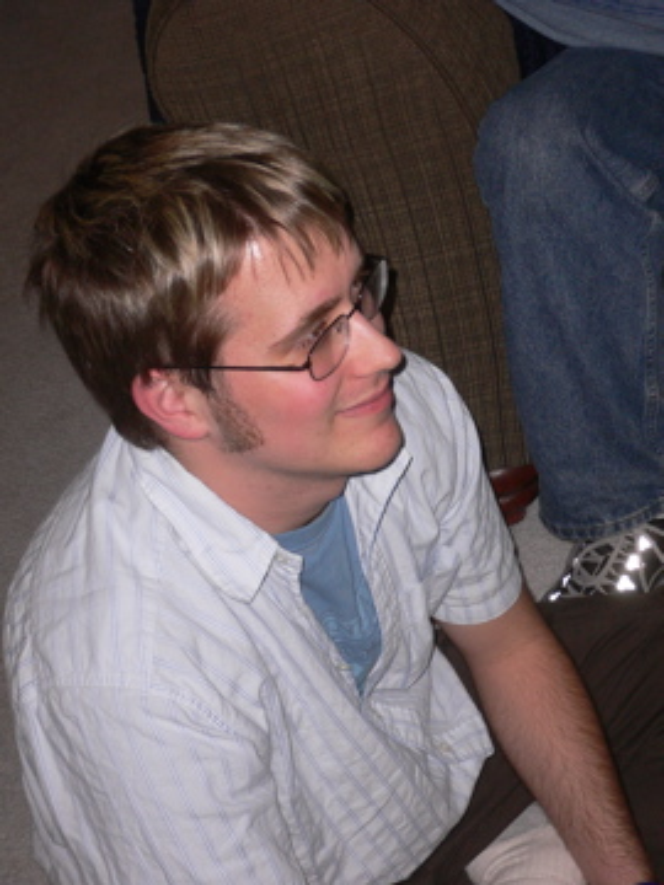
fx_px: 1893
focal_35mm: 74
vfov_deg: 26.3
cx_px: 332
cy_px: 442
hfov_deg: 19.9
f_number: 4.2
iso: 200
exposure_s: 1/60
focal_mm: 12.3
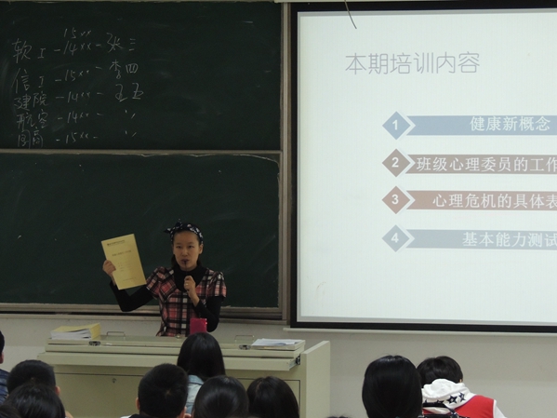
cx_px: 278
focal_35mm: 120
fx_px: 1931
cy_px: 209
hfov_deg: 16.4
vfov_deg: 12.3
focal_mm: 21.4
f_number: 4.2
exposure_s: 1/25
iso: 720
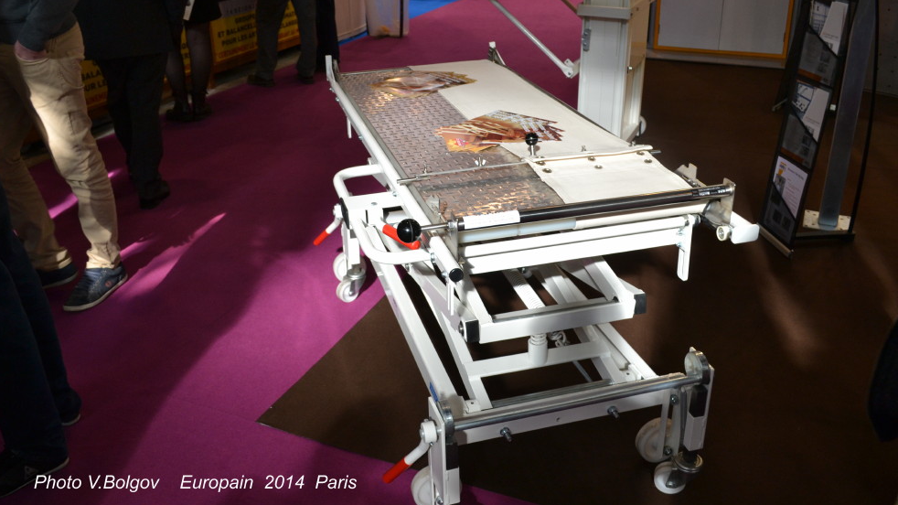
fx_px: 762
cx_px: 448
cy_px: 237
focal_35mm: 32
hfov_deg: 61.0
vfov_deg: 36.6
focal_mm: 20
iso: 320
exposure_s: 1/125
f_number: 5.6
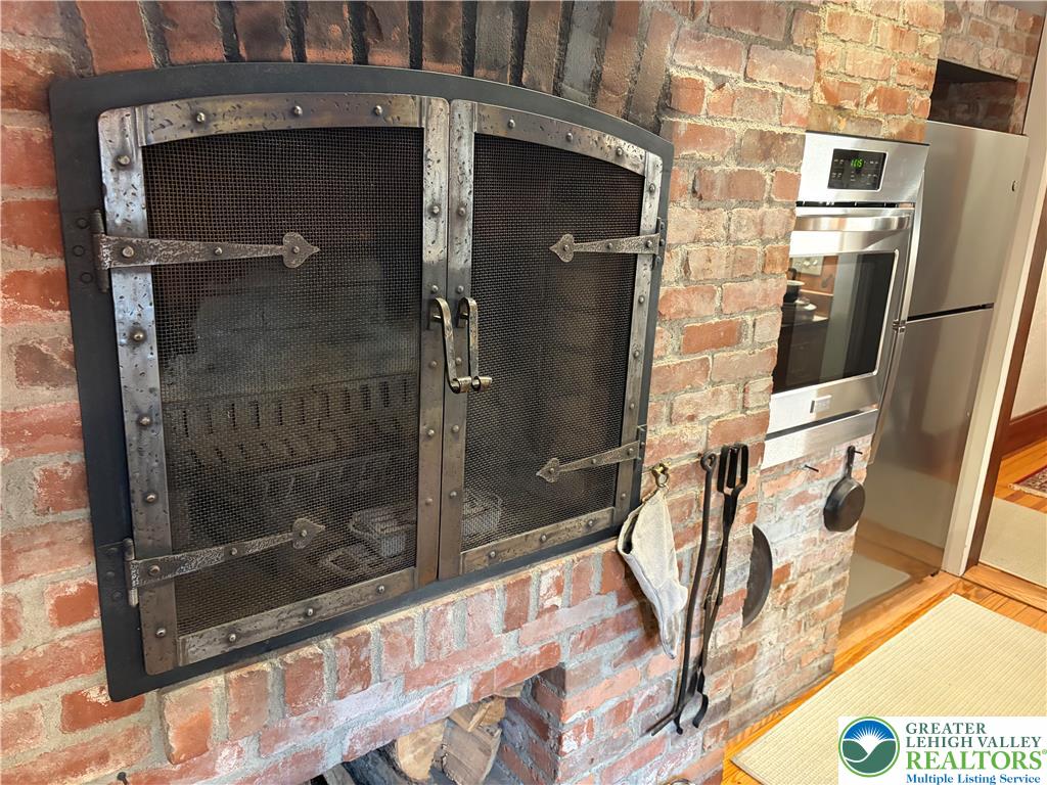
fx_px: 786
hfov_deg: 67.3
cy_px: 392
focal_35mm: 26
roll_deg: -2.1
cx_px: 524
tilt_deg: -14.2
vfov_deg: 53.1
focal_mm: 5.96
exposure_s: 1/40
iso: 500
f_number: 1.6
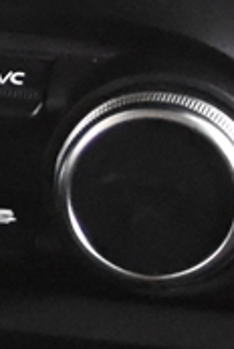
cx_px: -1176
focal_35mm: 432
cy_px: -93
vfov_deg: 4.7
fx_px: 4195
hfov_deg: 2.9
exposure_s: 1/40
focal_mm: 26
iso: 5000
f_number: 3.2
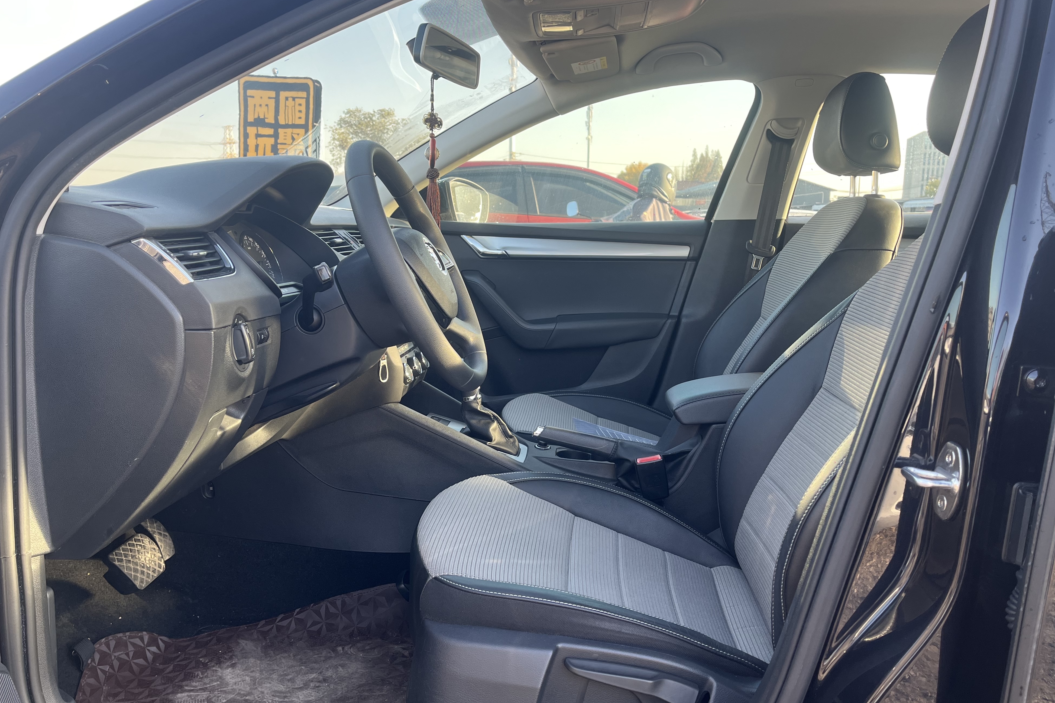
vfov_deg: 46.4
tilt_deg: -9.6
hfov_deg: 65.5
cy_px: 350
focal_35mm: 28
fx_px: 820
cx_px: 529
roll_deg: -0.2
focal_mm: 5.1
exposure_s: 1/164
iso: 50
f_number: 1.6
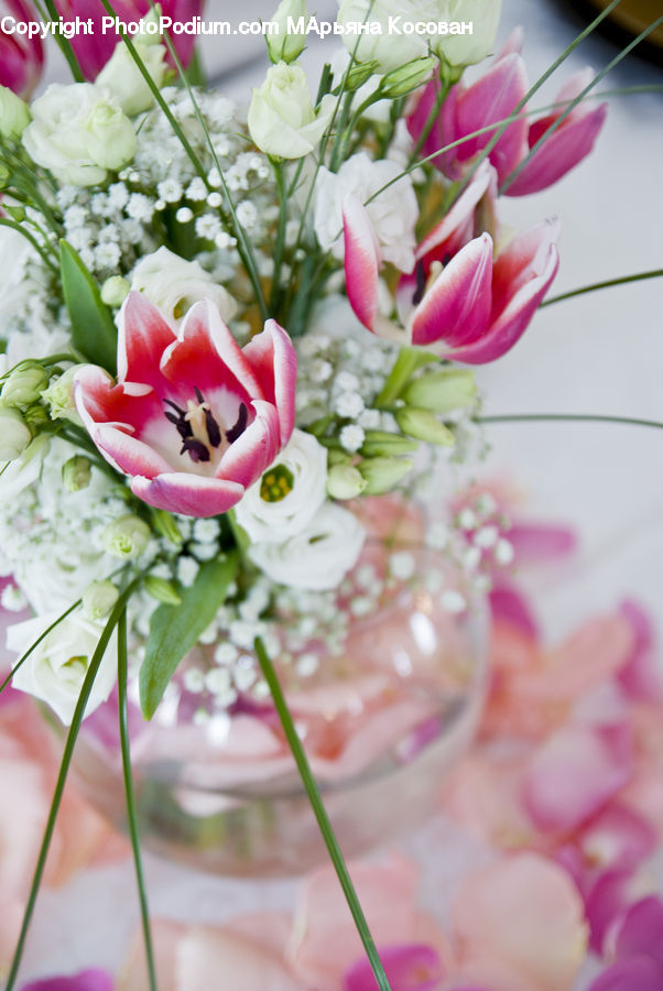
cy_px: 496
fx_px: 1447
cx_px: 332
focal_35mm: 52
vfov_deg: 37.8
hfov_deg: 25.8
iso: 200
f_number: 2.8
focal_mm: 35
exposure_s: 1/10
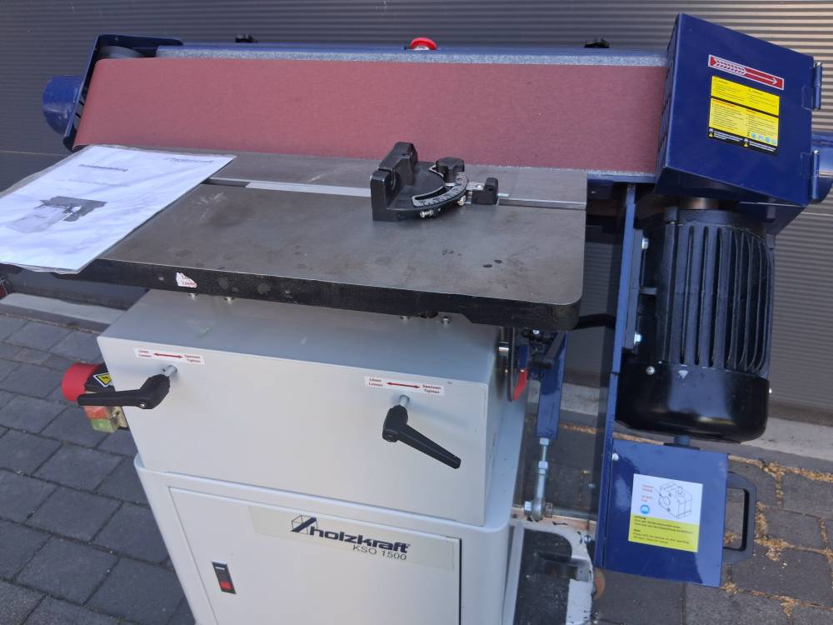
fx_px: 626
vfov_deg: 53.1
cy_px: 312
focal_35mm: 26
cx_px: 416
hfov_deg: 67.3
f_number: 1.8
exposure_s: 1/100
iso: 64
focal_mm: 3.98
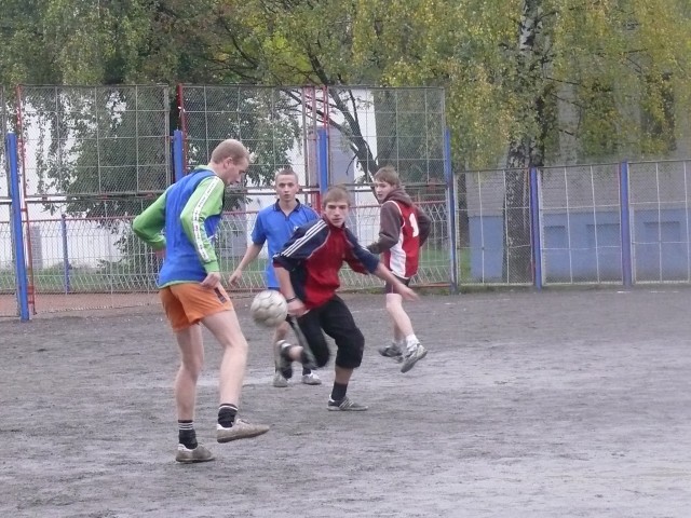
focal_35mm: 132
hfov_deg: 14.9
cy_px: 259
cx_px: 346
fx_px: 2635
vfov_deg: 11.2
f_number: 3.2
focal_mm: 15.6
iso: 400
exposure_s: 1/100
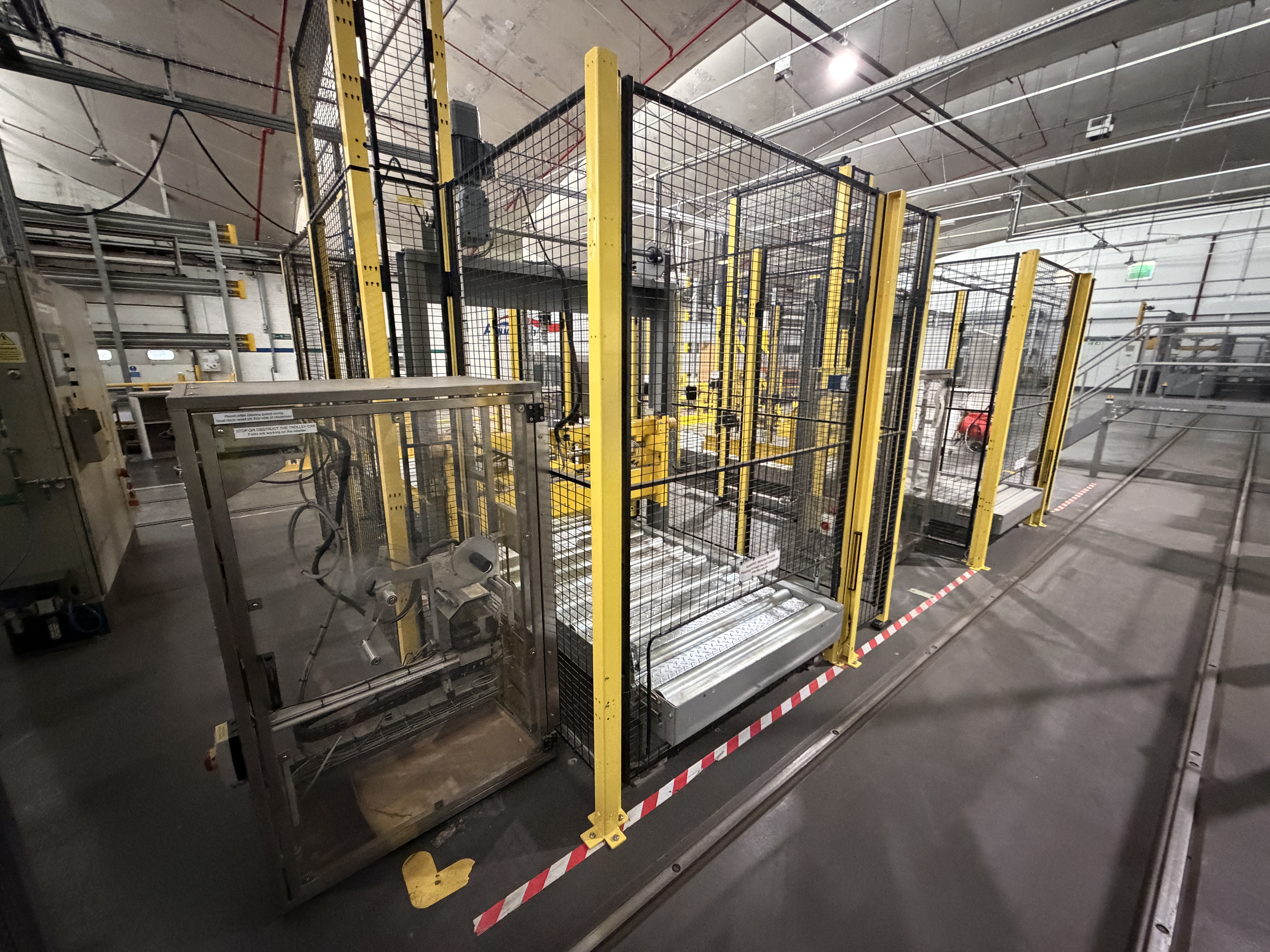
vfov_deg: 85.7
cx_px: 635
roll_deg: -0.2
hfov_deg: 102.1
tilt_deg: -12.8
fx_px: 514
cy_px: 476
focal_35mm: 14
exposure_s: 1/50
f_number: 2.2
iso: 1250
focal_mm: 2.22
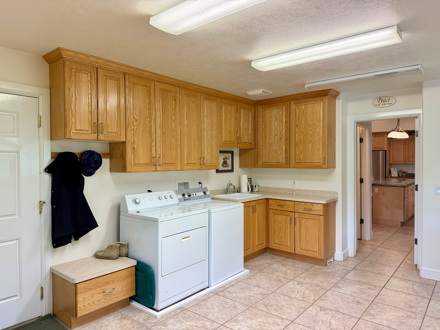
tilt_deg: -1.1
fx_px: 305
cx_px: 220
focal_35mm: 24
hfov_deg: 71.6
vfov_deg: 56.8
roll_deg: +0.7
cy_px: 165
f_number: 1.78
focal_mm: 6.76
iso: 125
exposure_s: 1/207
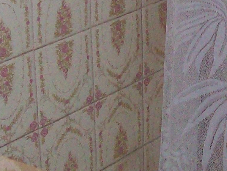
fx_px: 944
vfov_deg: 10.2
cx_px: 233
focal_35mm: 144
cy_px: 12
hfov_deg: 13.5
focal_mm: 6
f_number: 2.7
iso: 200
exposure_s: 1/64
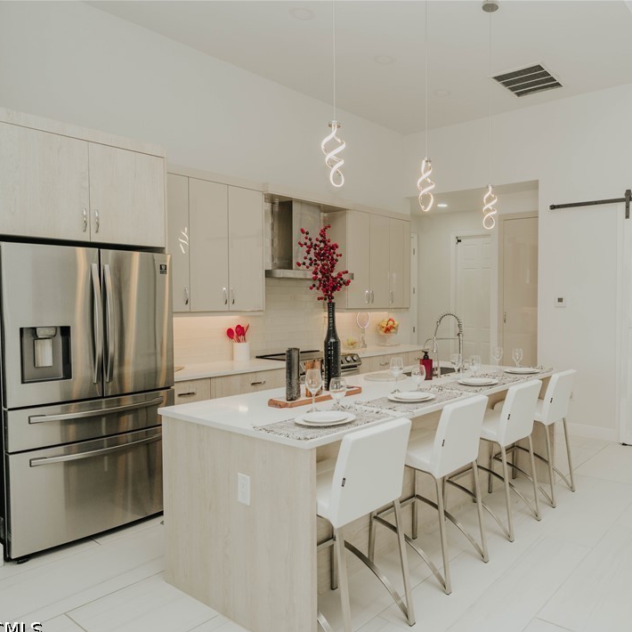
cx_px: 444
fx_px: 537
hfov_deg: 58.9
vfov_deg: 60.9
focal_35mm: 26
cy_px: 321
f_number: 2.8
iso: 400
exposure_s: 1/200
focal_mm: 20
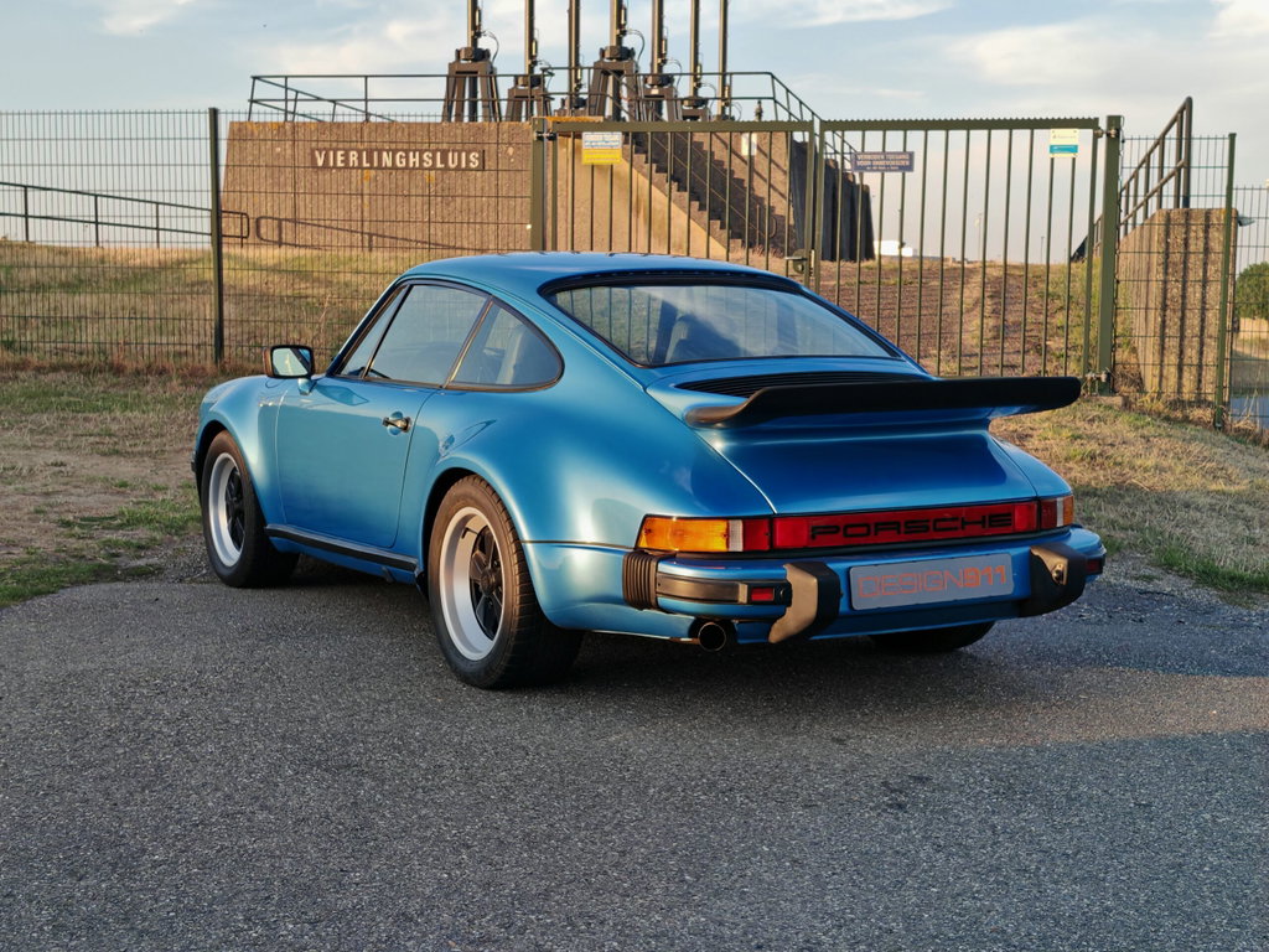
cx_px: 634
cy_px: 476
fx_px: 1906
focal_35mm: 52
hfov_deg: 36.8
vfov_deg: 28.0
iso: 50
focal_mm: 5.4
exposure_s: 1/420
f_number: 1.6
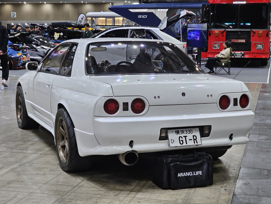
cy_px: 102
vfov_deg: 21.3
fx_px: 540
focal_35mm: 69
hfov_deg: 28.2
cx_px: 136
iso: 200
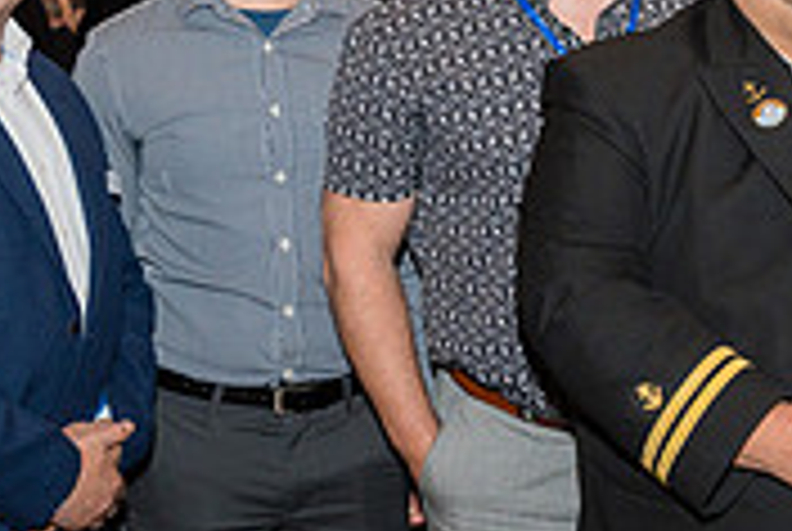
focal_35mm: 96
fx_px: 2116
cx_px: 806
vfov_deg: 14.3
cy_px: 160
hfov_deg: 20.5
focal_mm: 29.2
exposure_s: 1/160
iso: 640
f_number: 4
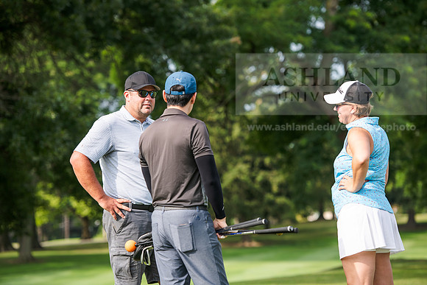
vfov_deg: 11.0
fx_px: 1483
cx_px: 214
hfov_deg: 16.4
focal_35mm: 125
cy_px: 142
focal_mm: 125
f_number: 3.5
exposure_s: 1/640
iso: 80
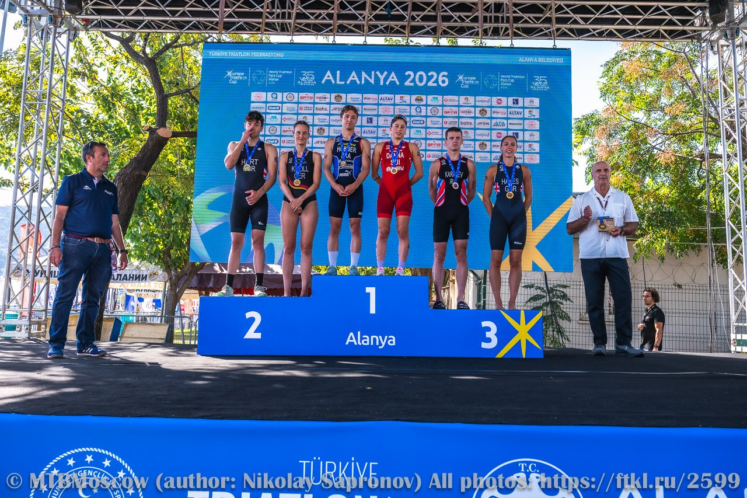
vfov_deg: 46.4
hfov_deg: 65.5
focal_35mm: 28
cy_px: 249
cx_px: 374
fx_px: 581
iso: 250
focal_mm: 28
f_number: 5.6
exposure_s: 1/320
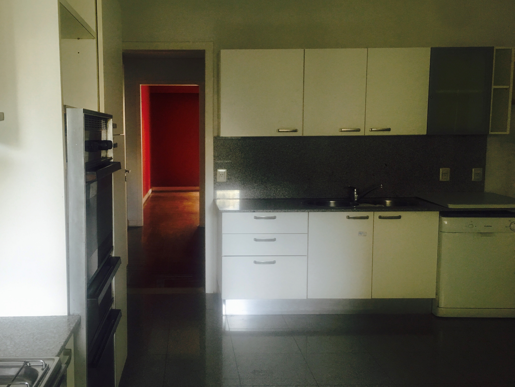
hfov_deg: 61.7
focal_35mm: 29
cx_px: 258
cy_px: 194
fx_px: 431
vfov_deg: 48.2
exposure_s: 1/33
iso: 125
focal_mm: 4.15
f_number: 2.2
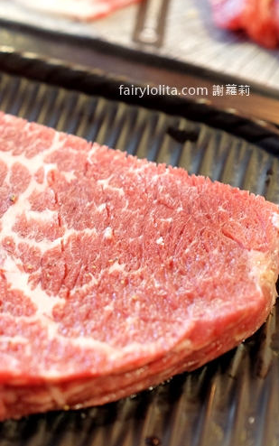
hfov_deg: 18.6
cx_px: -85
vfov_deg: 31.5
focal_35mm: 65
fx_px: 790
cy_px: 232
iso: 1250
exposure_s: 1/40
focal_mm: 23
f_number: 2.8
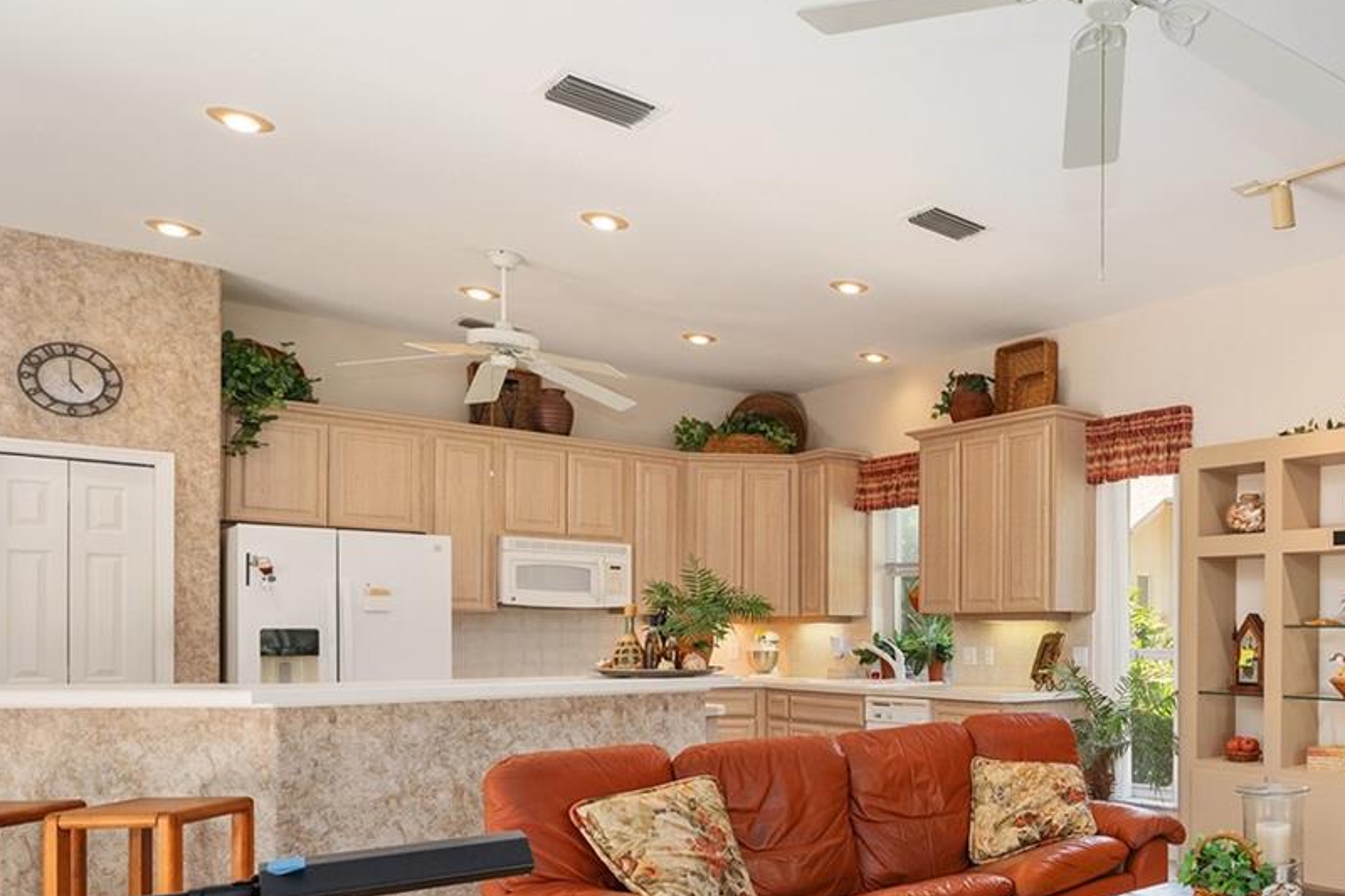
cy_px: 617
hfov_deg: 55.9
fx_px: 1046
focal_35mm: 28
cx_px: 1231
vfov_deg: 45.5
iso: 400
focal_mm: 14
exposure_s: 1/6
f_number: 7.1
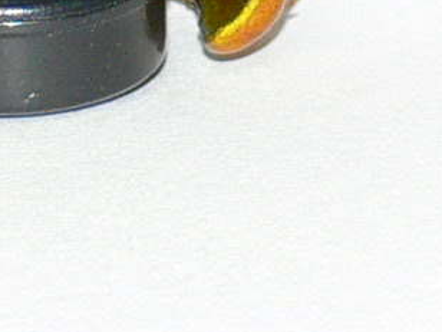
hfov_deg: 1.9
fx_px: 13586
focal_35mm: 1064
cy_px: -336
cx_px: -575
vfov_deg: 1.4
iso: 100
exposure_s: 1/30
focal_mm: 27.2
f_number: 3.6
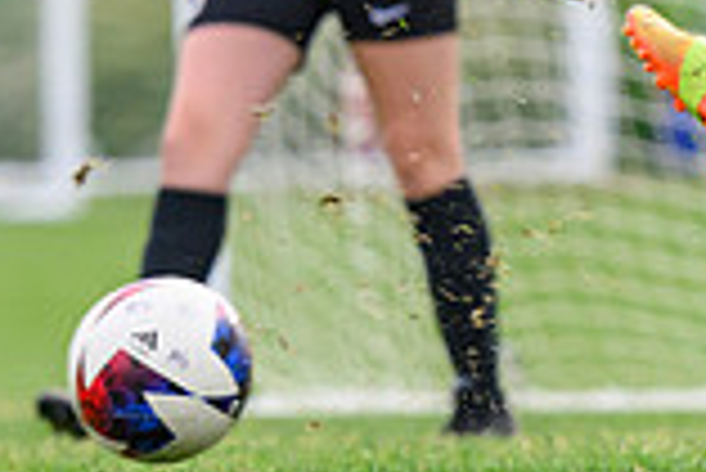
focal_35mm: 1856
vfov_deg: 0.7
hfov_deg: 1.1
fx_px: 36431
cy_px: -47
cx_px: 855
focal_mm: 360
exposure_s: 1/1250
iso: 1400
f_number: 6
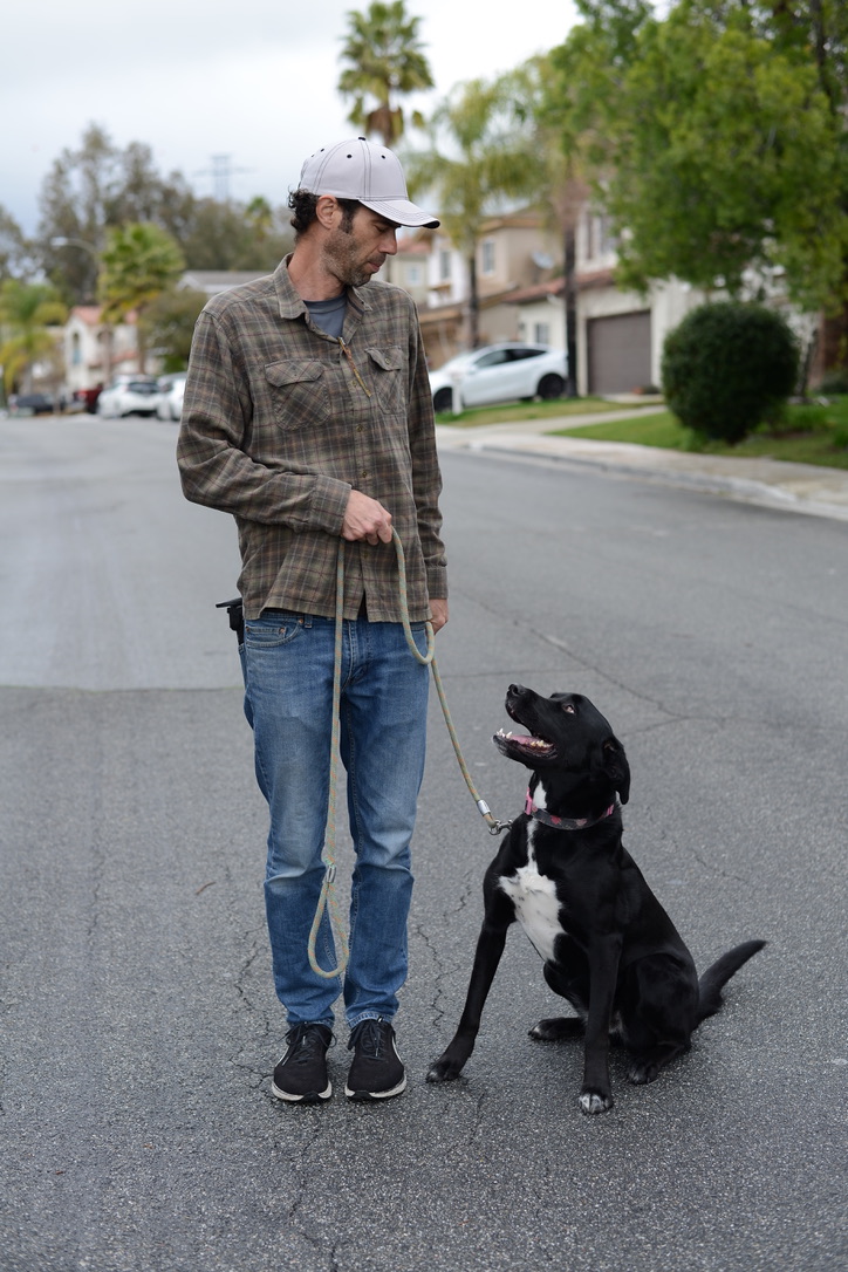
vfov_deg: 39.6
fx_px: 1767
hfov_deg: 27.0
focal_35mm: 50
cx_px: 424
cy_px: 636
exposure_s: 1/500
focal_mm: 50
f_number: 3.5
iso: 110
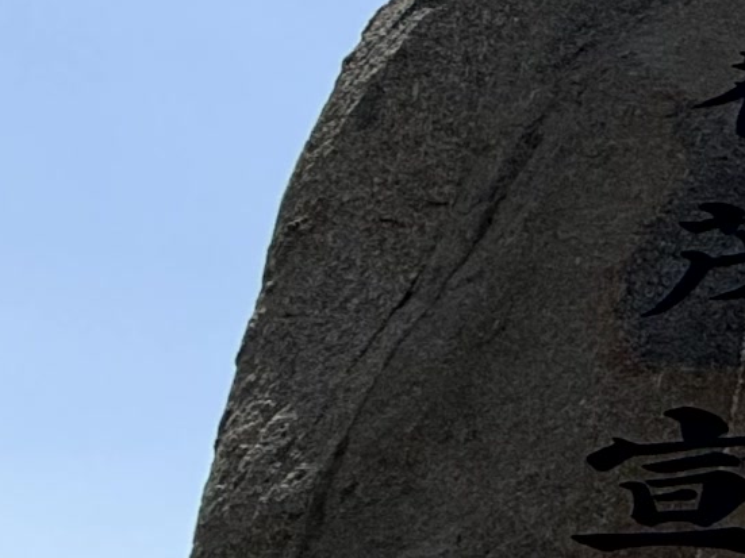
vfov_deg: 19.5
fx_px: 1614
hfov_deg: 13.7
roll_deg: +2.1
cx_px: 1944
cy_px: 400
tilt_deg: +20.1
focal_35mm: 75
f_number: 2.2
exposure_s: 1/4149
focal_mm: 2.22
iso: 50
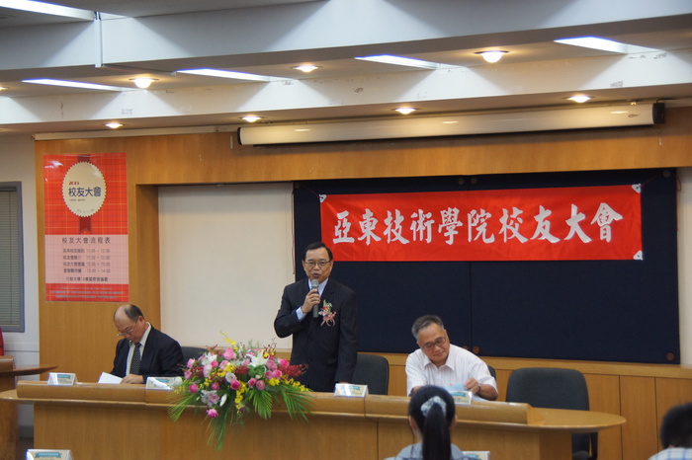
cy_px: 230
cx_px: 346
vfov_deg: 16.5
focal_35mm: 82
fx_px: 1585
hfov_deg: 24.6
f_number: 5
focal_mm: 55
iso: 800
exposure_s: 1/60
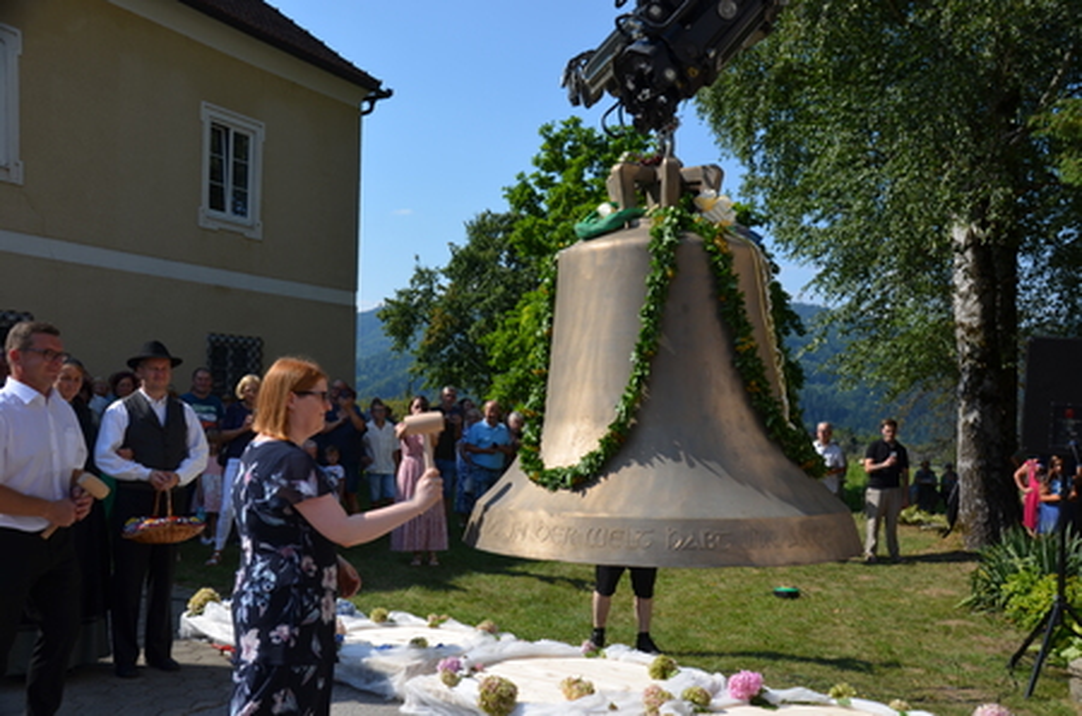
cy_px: 358
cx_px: 541
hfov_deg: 57.3
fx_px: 990
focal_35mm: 33
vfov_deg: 39.8
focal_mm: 22
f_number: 8
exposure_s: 1/250
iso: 100
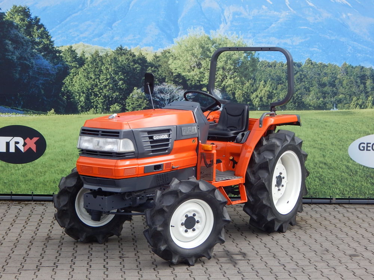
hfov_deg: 28.2
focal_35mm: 69
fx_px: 745
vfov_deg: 21.3
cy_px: 140
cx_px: 187
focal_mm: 12.3
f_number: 4.1
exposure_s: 1/400
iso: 125
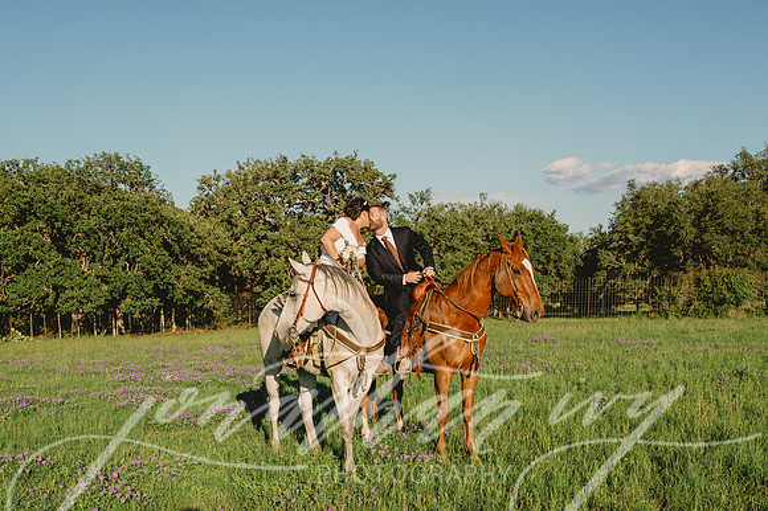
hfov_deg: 48.7
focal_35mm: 40
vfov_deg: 33.3
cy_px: 362
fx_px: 843
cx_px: 318
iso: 125
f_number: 6.3
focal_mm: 25.5
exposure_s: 1/400
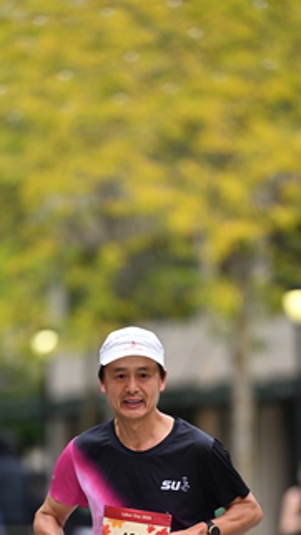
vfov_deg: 6.0
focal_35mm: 358
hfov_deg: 3.4
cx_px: 174
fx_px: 5082
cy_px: 430
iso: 640
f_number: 2.8
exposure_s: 1/2000
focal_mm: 200
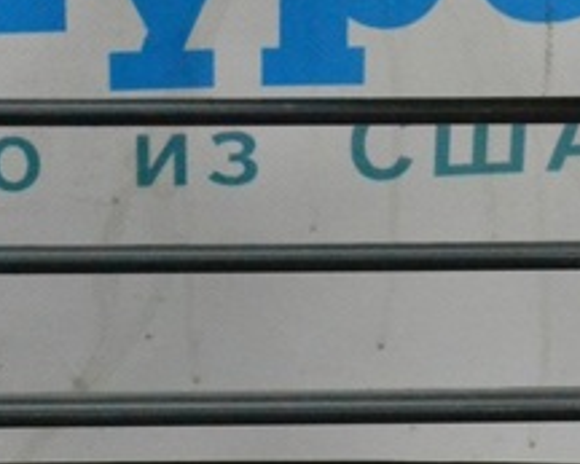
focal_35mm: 150
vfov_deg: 10.3
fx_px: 2576
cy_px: 72
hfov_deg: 12.8
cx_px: 137
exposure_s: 1/160
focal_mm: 36
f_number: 9
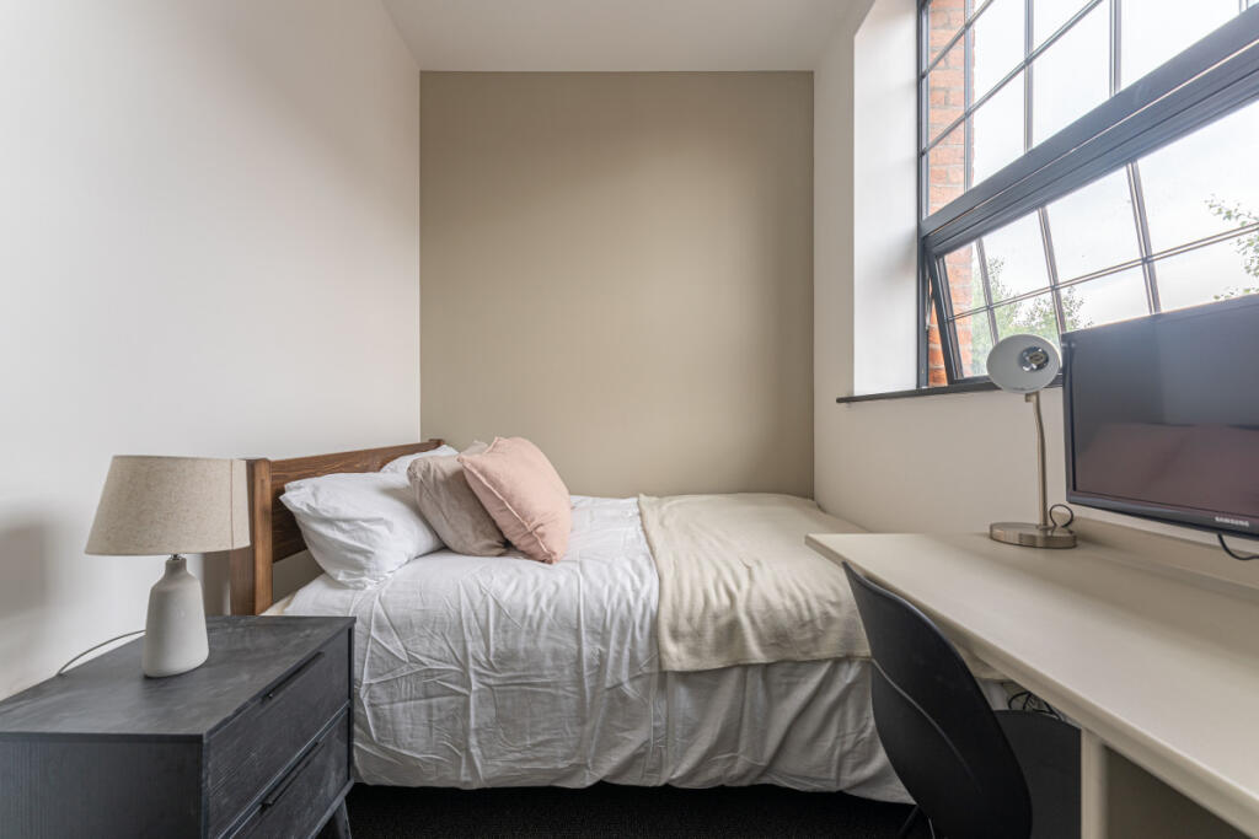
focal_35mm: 14
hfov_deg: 104.2
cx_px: 630
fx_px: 490
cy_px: 420
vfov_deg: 81.2
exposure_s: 1/25
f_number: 6.3
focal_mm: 14
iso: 100
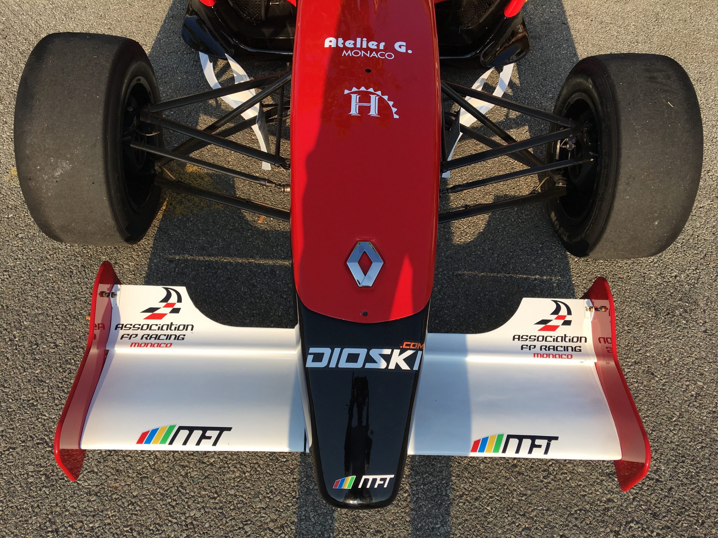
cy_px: 269
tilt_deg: -54.0
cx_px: 359
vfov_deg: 48.2
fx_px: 602
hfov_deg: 61.7
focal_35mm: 29
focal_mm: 4.15
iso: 25
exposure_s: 1/1026
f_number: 2.2
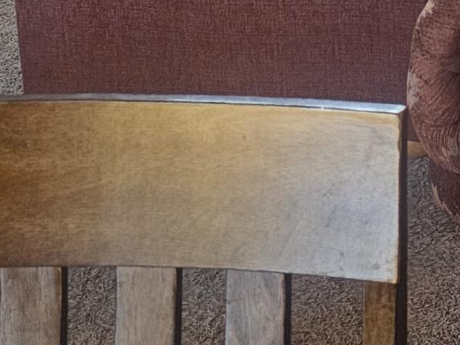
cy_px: -308
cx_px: 711
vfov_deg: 12.3
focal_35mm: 109
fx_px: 1449
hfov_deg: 16.3
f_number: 1.7
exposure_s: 1/120
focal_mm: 6.3
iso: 500
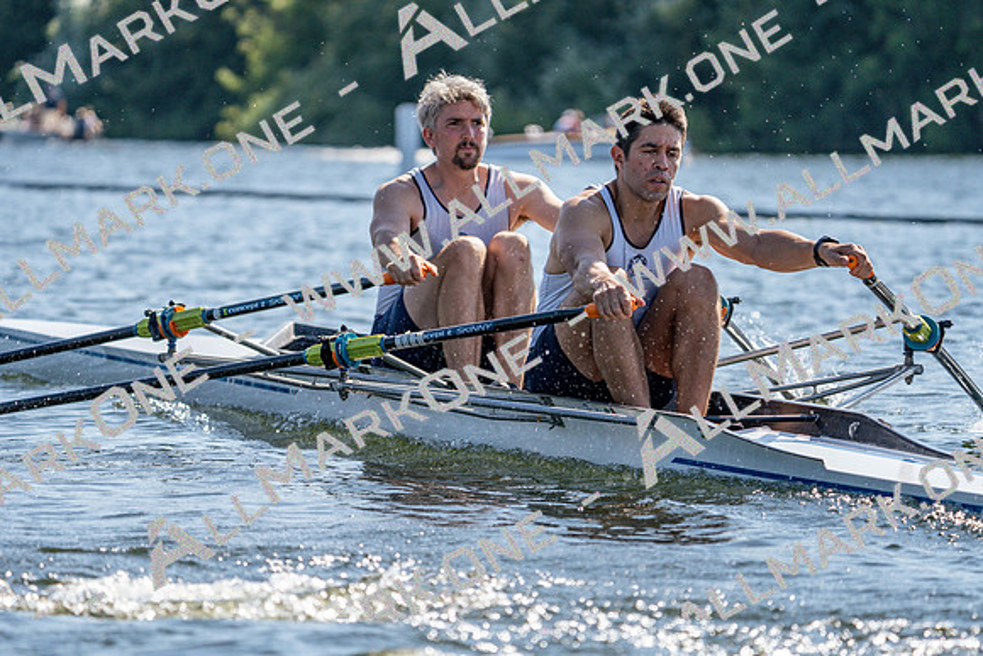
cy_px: 328
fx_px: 6636
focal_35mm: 243
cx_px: 492
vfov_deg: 5.7
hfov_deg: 8.5
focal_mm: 243
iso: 250
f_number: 5.6
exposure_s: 1/1600
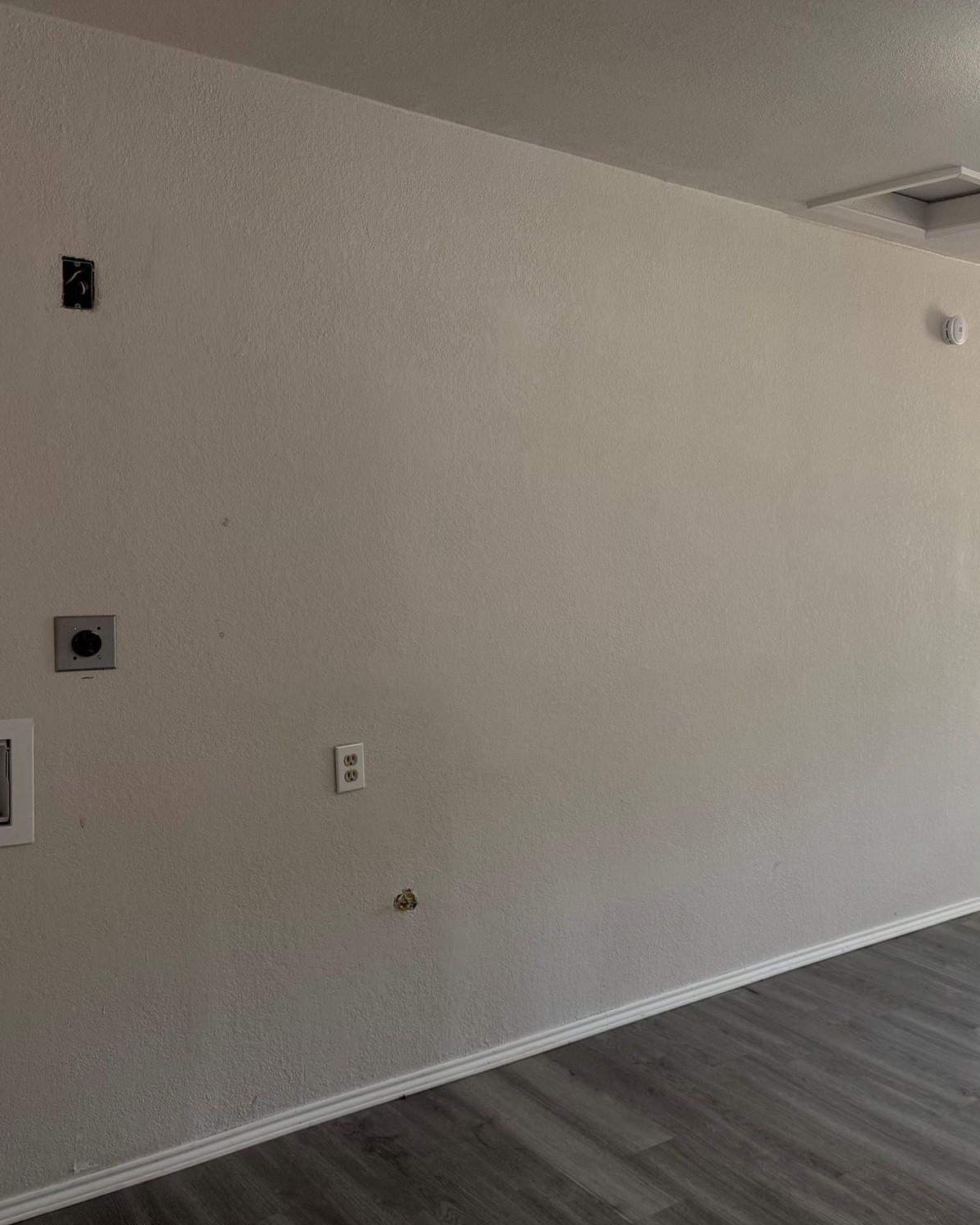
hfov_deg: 44.7
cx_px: 700
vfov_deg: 55.7
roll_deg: -1.2
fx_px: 1160
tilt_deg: -6.2
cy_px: 620
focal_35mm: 32
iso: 200
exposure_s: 1/120
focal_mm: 6.76
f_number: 1.78
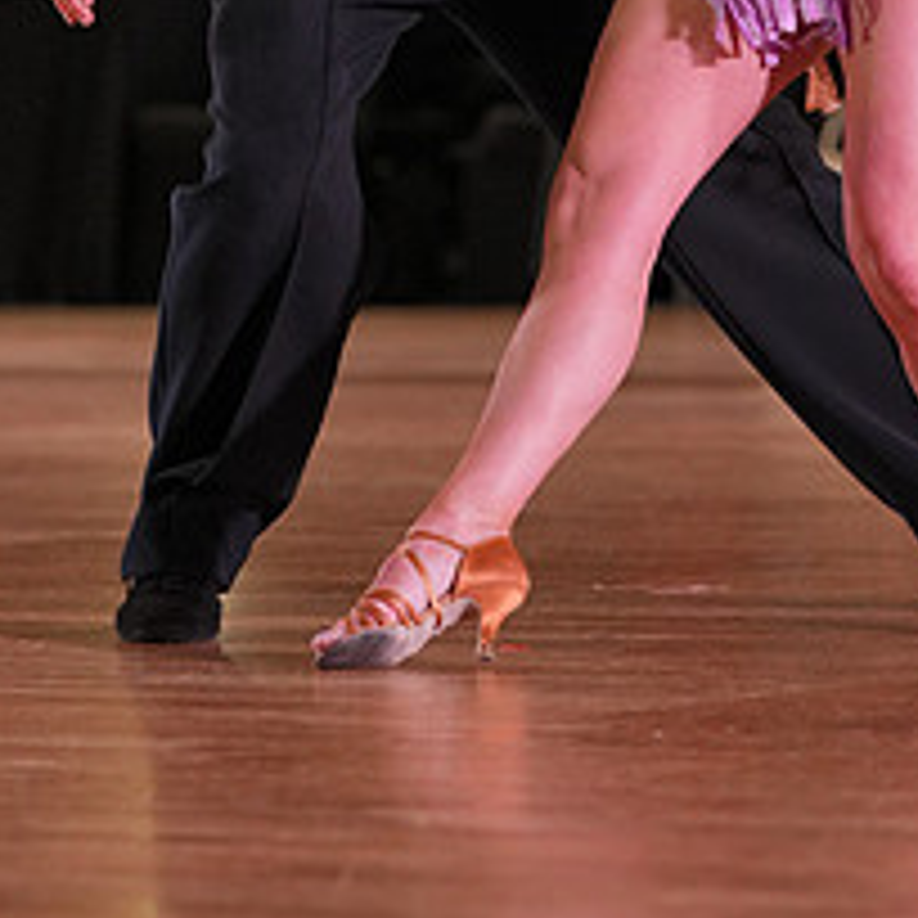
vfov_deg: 5.3
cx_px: 668
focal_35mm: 326
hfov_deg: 5.4
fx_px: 9781
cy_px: -216
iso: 1600
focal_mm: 135
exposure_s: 1/400
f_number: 4
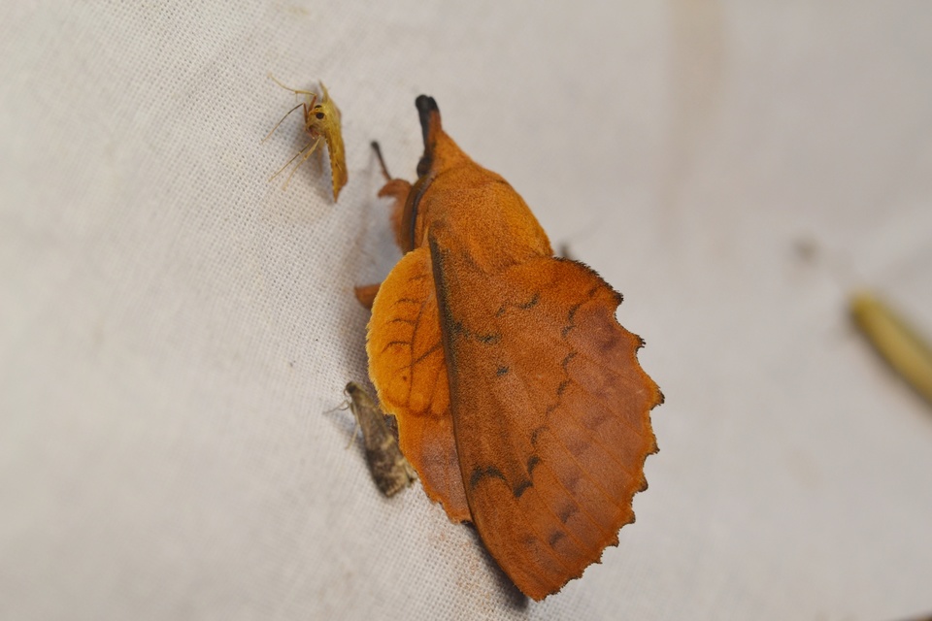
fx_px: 7184
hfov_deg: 7.4
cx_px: 466
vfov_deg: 5.0
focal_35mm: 278
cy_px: 310
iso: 400
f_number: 6.3
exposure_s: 1/125
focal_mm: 185
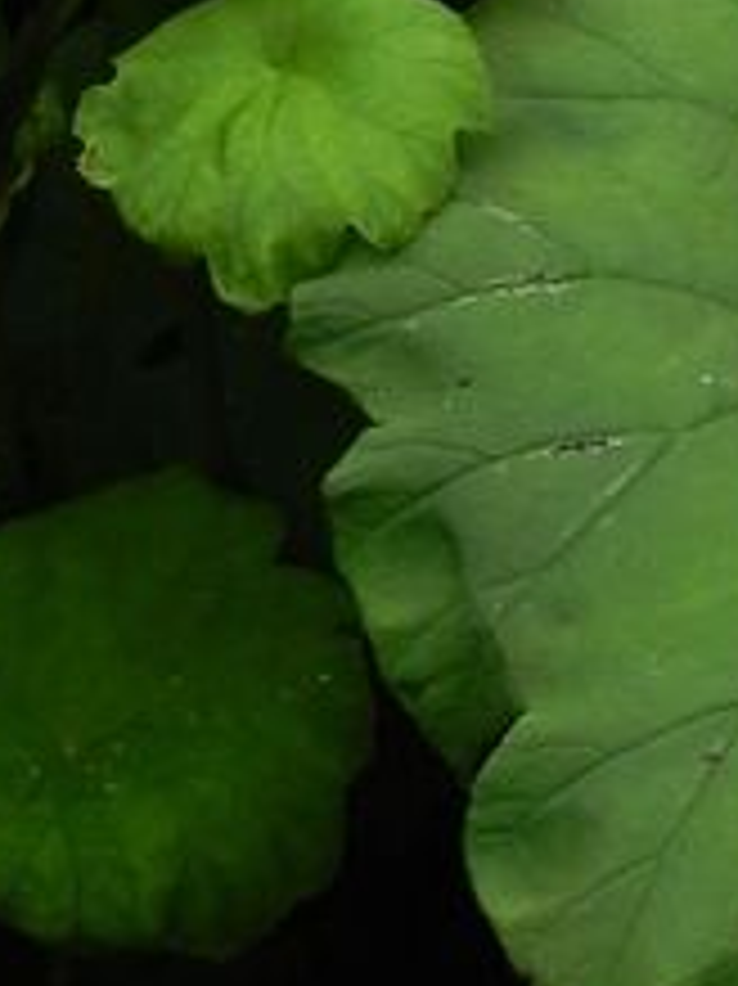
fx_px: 6032
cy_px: -189
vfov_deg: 9.2
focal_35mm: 212
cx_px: 999
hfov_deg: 6.9
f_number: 4
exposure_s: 1/640
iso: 160
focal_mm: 10.3
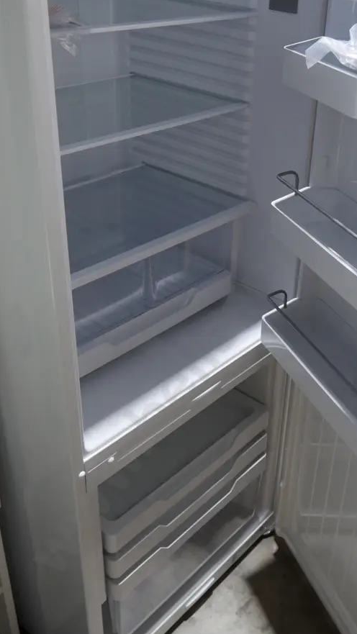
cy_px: 275
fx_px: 639
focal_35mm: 38
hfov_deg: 30.7
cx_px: 265
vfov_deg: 52.6
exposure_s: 1/60
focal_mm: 15
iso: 400
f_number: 3.6
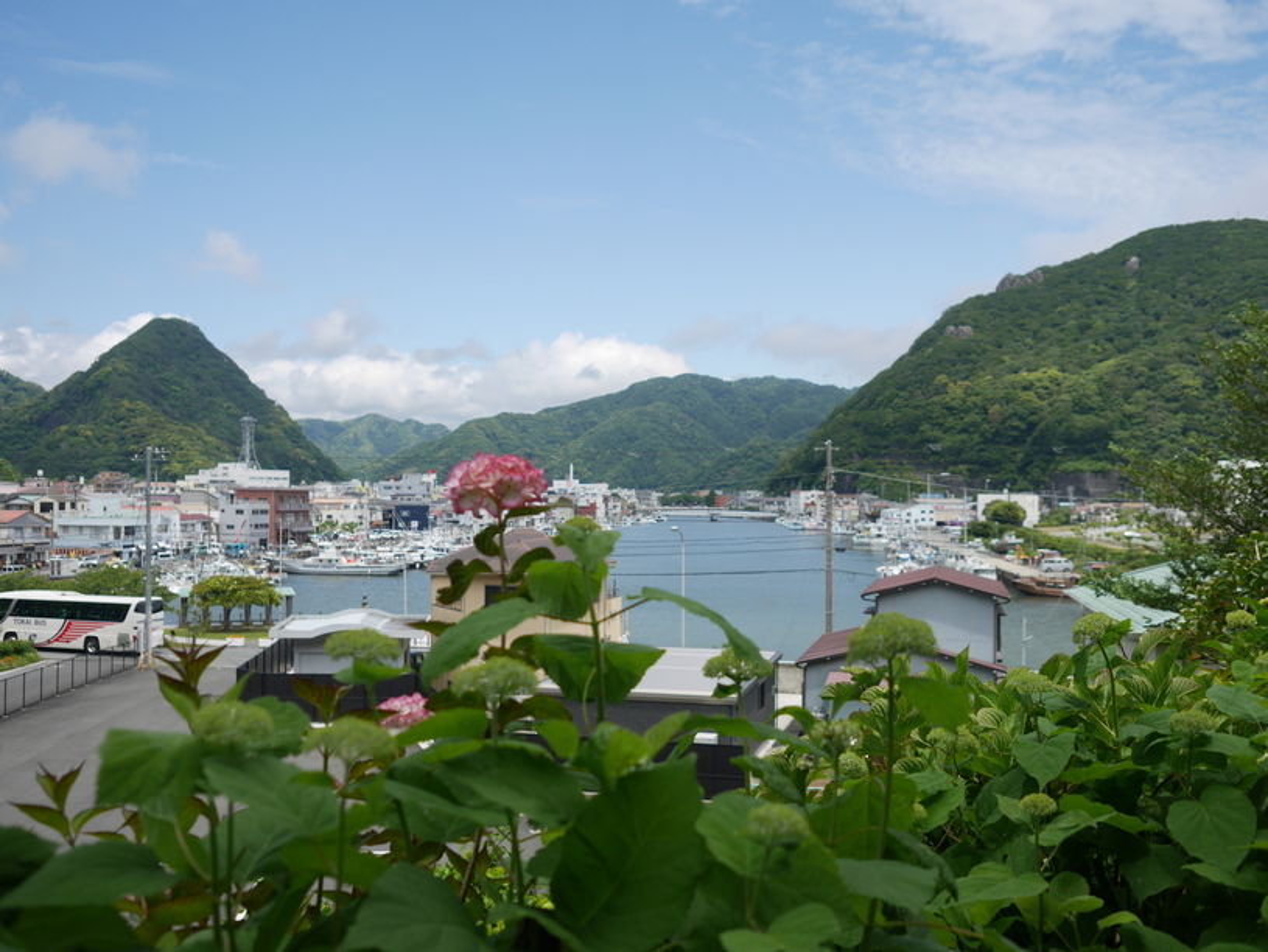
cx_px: 634
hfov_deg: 53.9
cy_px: 476
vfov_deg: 41.8
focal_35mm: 34
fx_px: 1246
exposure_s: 1/2500
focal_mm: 17
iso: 200
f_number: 3.5
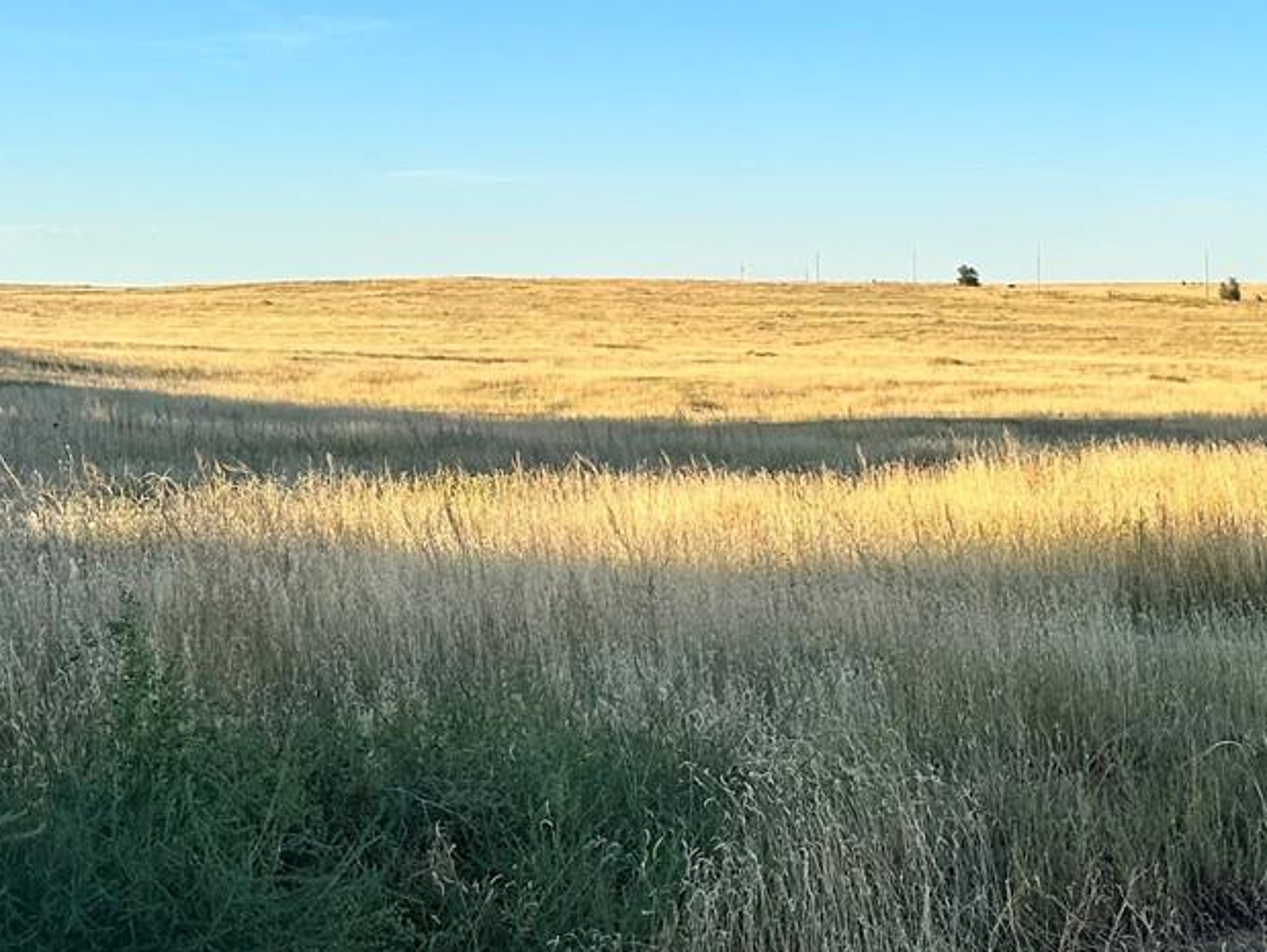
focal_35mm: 62
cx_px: 1101
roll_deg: +1.0
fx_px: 2271
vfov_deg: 23.7
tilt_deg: -3.9
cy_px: 405
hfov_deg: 30.0
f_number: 1.78
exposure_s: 1/2882
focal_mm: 6.86
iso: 80
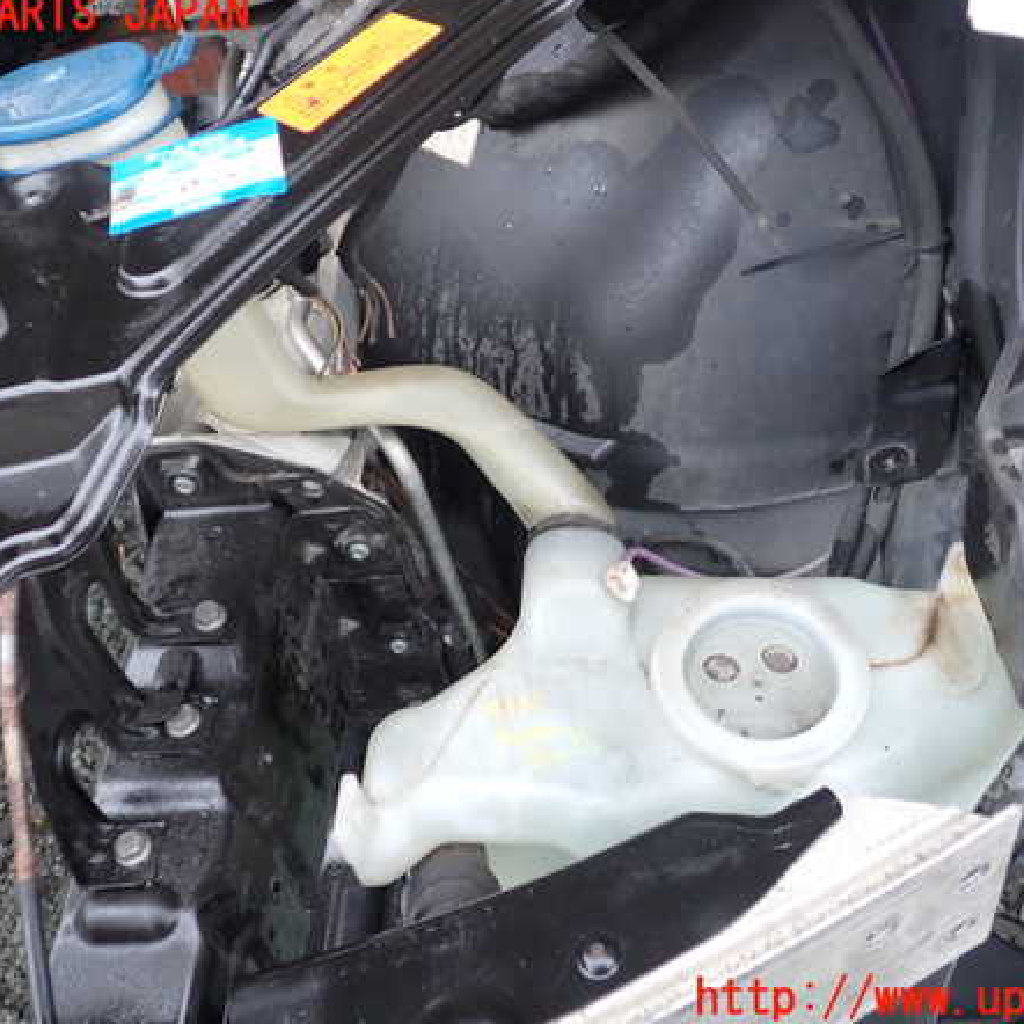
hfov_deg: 46.0
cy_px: 507
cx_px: 524
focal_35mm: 36
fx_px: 1205
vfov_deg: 46.0
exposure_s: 1/60
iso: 160
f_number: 2.3
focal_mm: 5.4
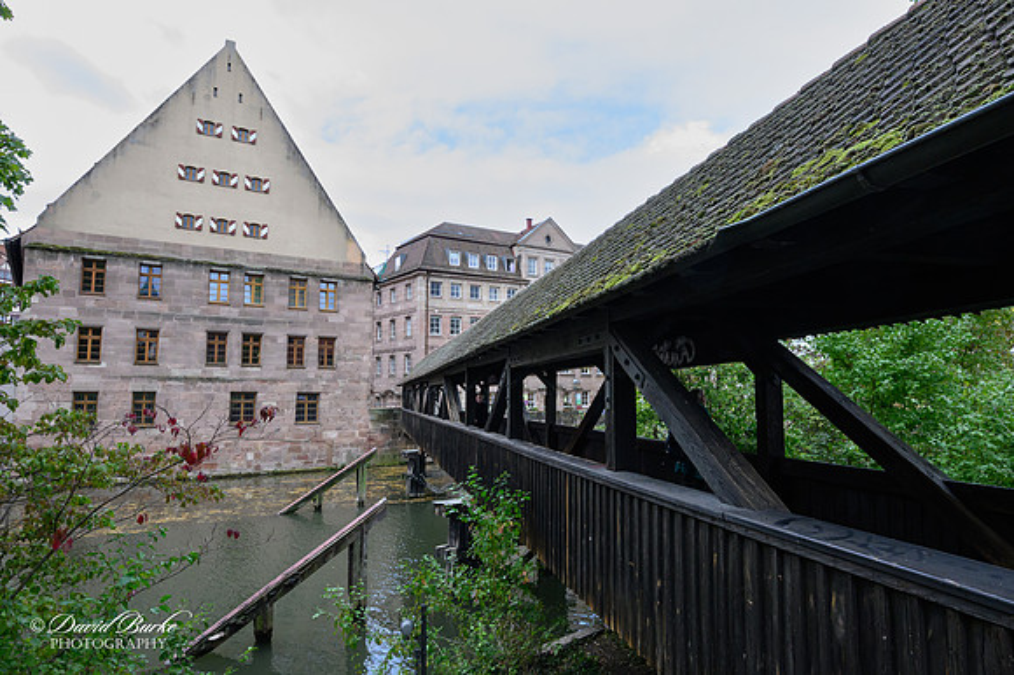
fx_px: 591
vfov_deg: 59.4
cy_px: 338
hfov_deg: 81.2
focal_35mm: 21
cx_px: 507
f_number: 8
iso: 1600
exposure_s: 1/250
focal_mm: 14
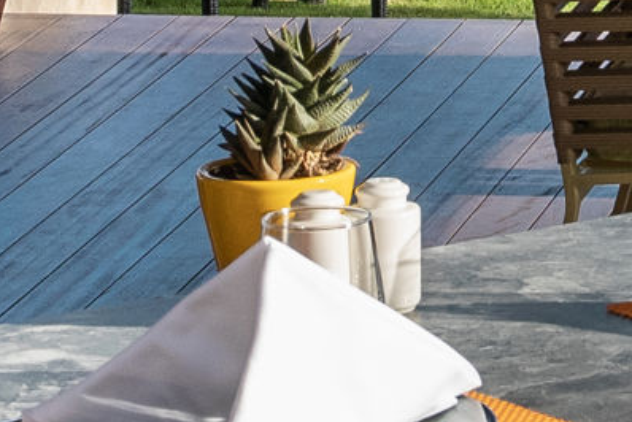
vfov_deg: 4.8
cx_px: 1407
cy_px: -592
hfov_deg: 7.0
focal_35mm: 282
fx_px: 4954
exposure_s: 1/250
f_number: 7.1
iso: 320
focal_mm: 24
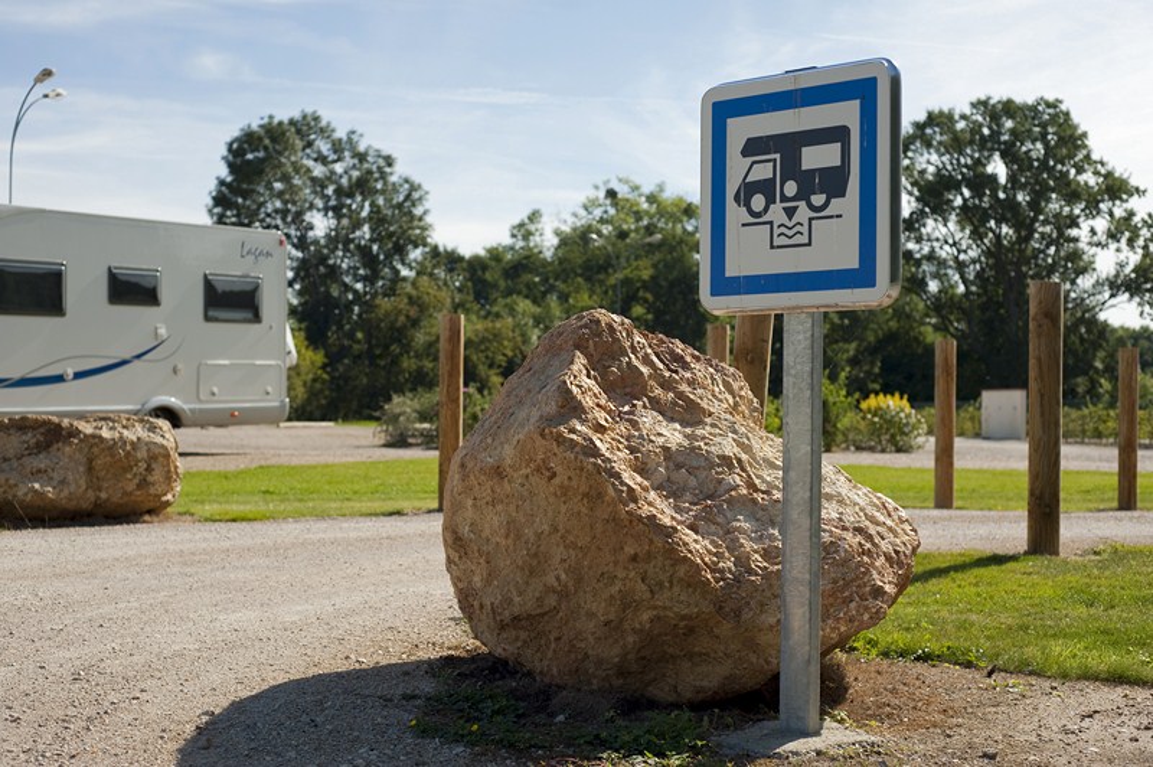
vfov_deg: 26.9
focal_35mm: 50
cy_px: 384
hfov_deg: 39.6
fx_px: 1600
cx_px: 576
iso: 200
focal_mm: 50
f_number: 5
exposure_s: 1/1250
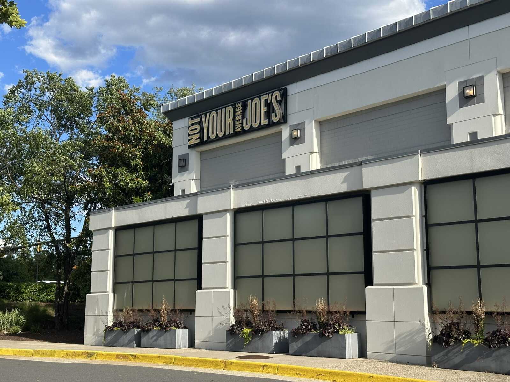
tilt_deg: +8.9
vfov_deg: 30.3
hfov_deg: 39.7
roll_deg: -1.5
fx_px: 707
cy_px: 191
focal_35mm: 48
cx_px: 255
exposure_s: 1/2410
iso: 64
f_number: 1.78
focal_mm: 6.86
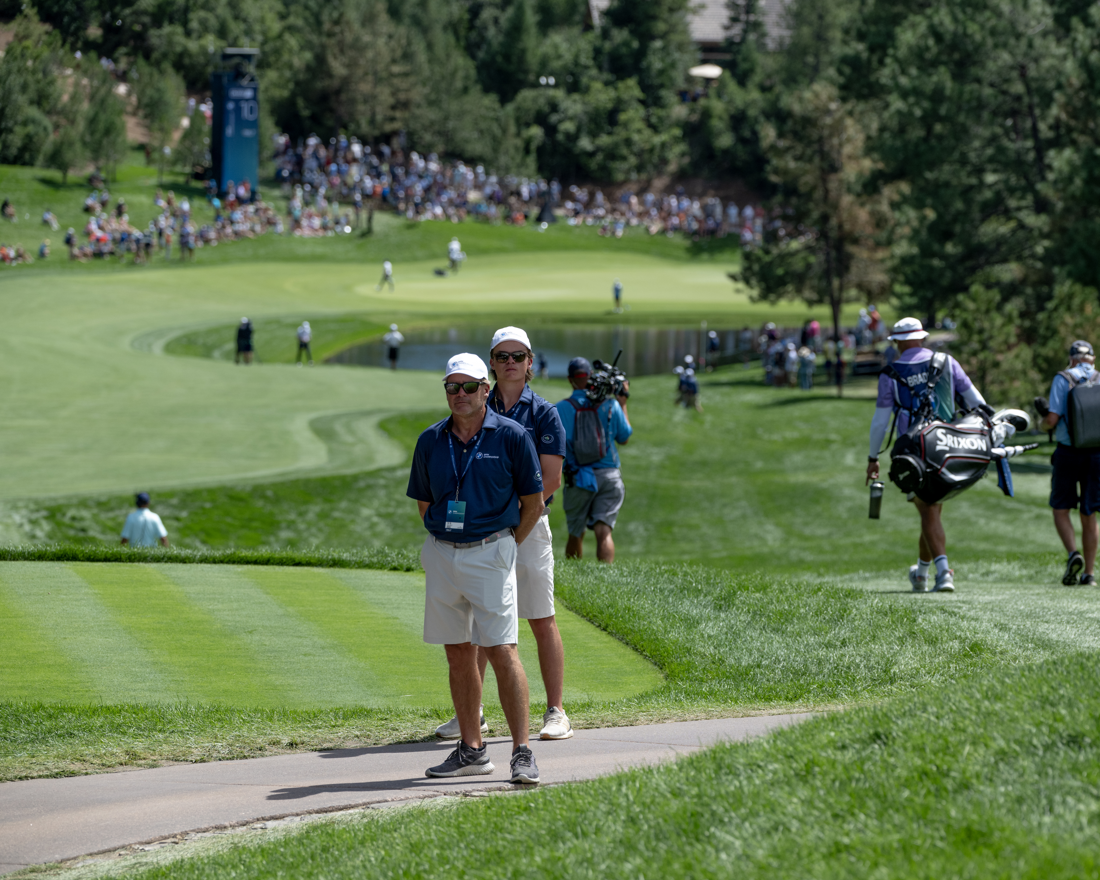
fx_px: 6609
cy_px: 440
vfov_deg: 7.6
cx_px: 652
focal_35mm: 203
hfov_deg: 9.5
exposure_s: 1/1600
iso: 500
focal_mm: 180
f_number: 5.6
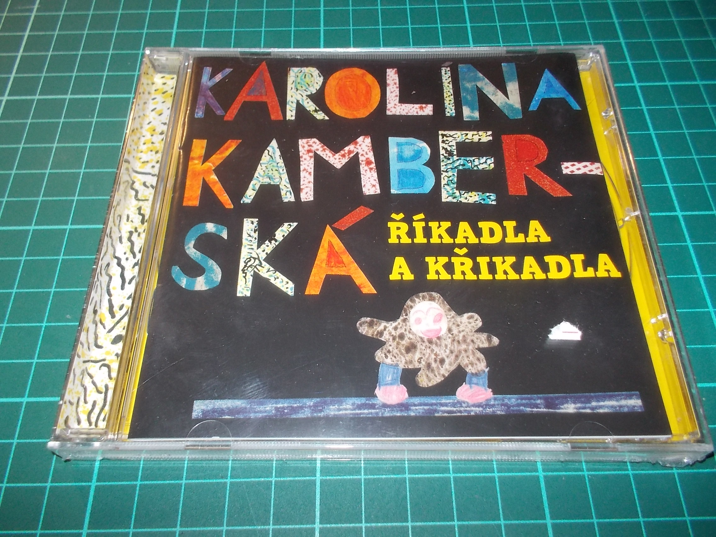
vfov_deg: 48.2
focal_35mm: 29
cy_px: 268
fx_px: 600
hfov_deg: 61.7
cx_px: 358
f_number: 3.3
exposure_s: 1/30
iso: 200
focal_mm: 4.1
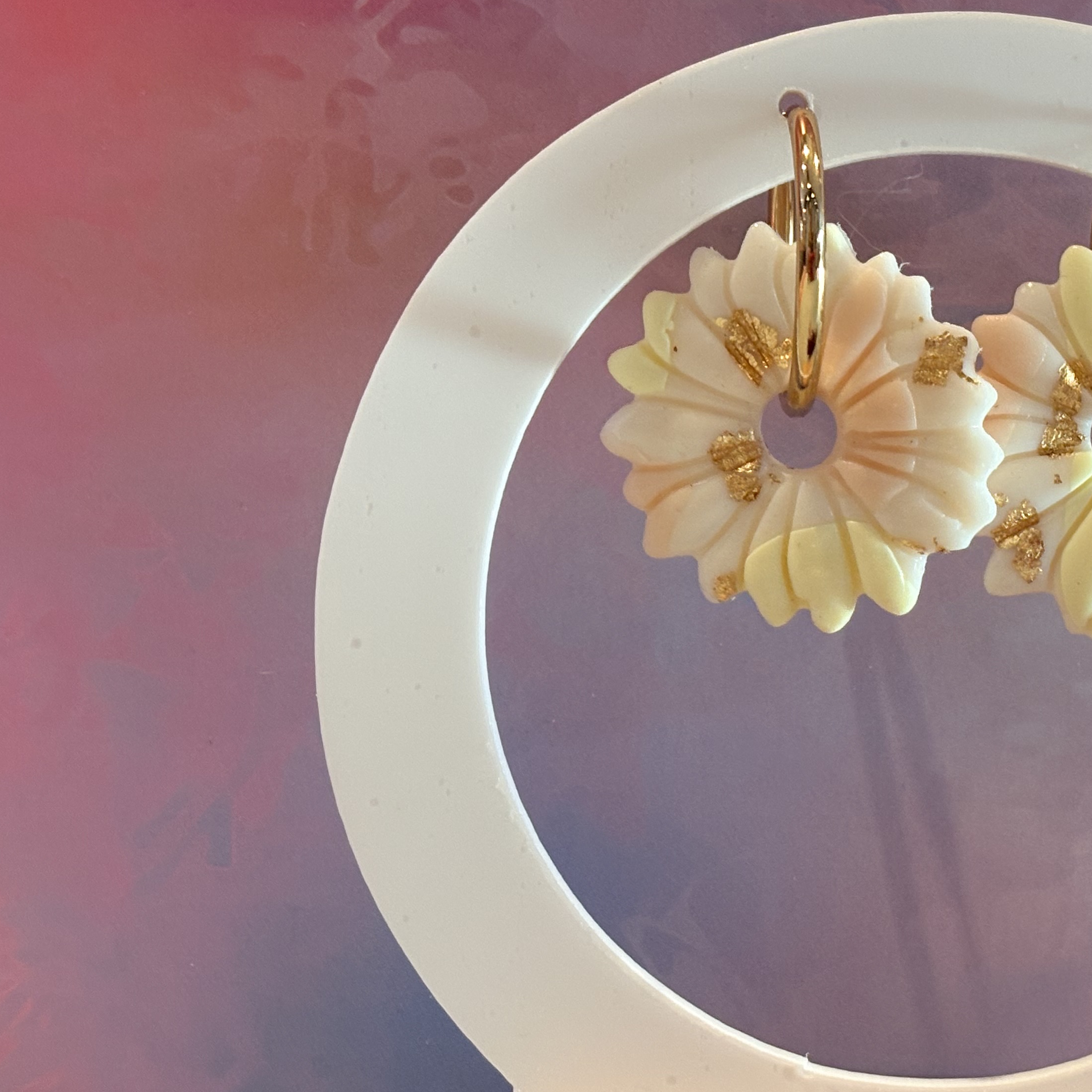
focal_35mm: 84
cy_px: 709
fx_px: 2998
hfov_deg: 20.3
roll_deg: +0.5
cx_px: 975
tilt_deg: -4.1
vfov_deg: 20.6
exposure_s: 1/33
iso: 100
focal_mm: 5.96
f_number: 1.6
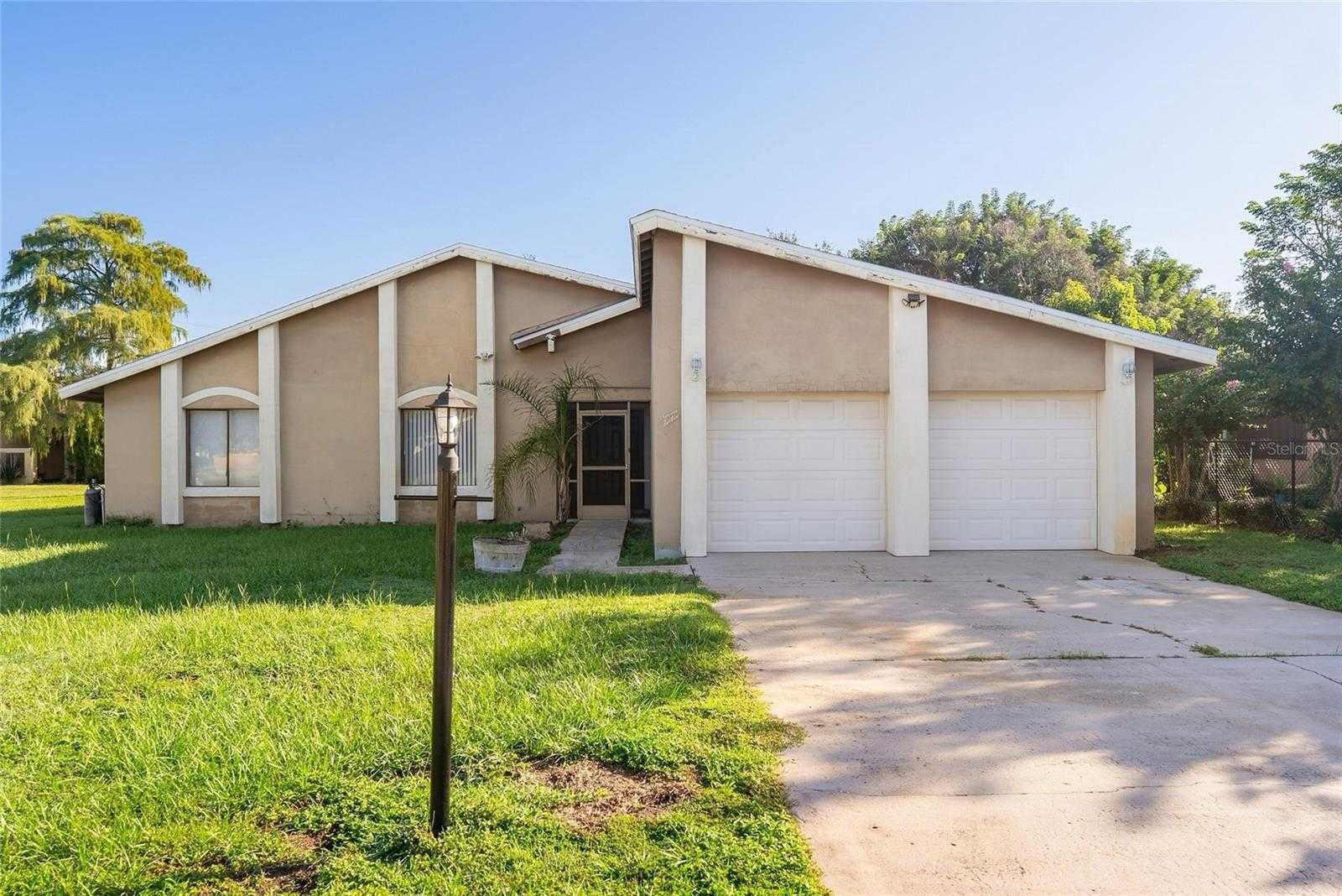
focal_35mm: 25
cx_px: 671
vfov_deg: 51.3
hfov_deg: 71.5
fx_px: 932
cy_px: 448
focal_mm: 25
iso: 125
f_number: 9
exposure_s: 1/30
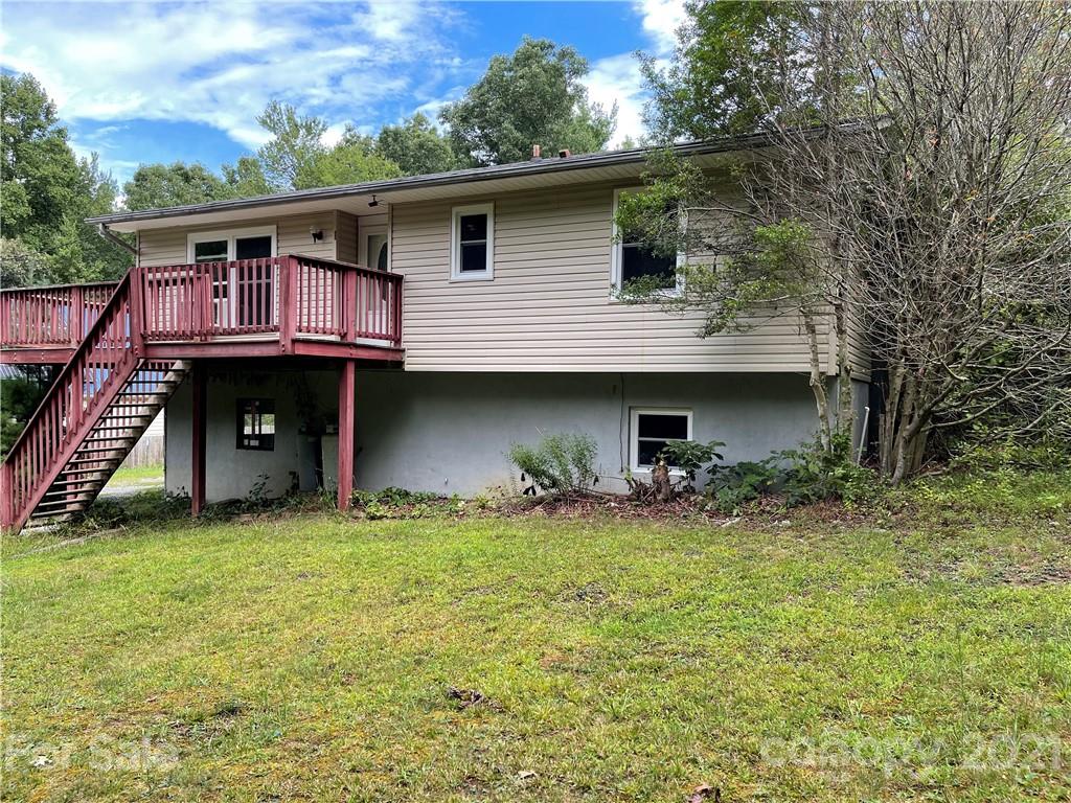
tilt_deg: -0.4
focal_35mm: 26
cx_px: 536
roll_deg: -1.6
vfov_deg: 53.1
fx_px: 804
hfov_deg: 67.3
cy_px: 402
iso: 32
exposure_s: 1/346
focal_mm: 5.1
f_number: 1.6
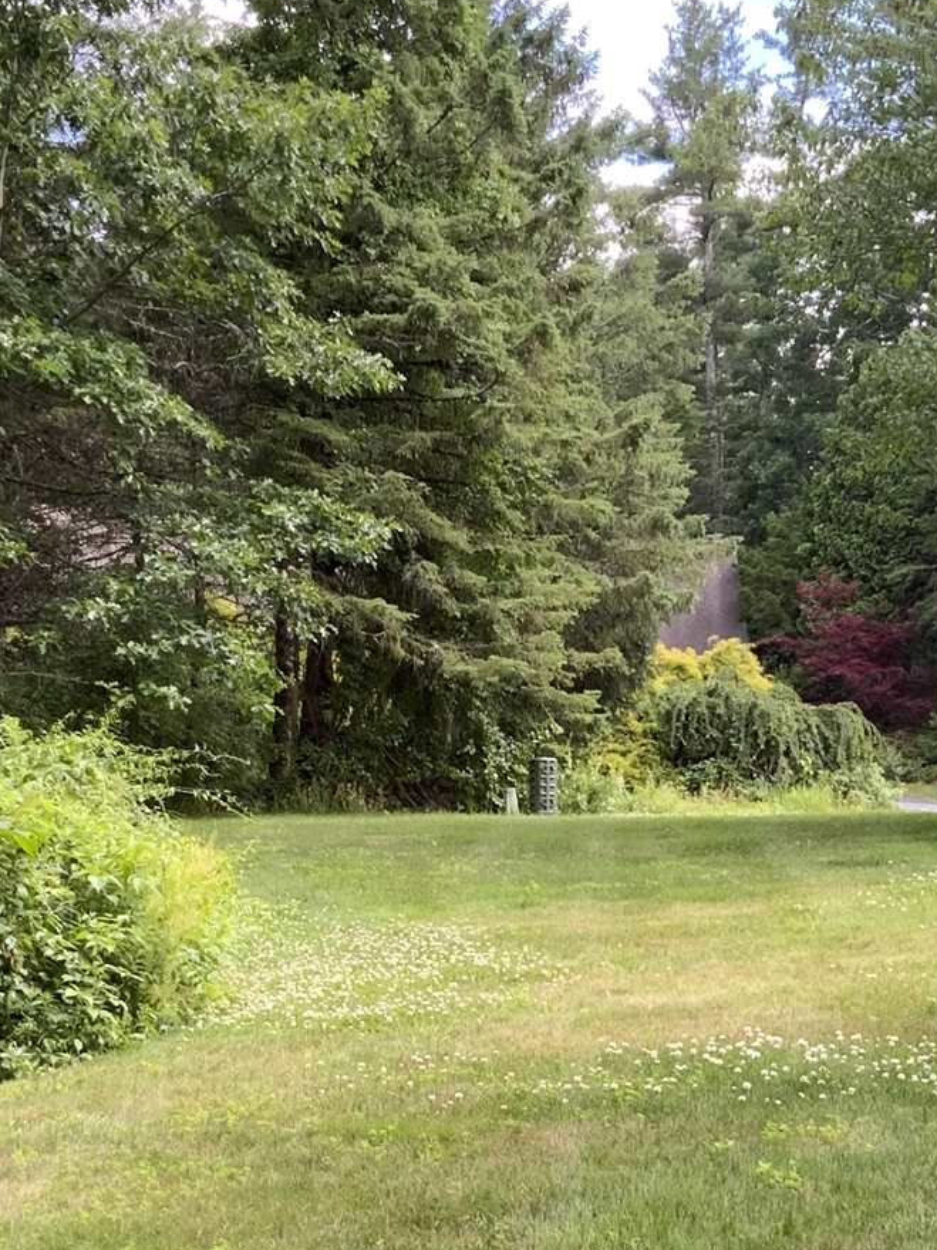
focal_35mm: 76
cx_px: 591
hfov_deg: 19.3
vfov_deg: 25.3
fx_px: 2744
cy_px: 984
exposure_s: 1/133
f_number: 1.8
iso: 16
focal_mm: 3
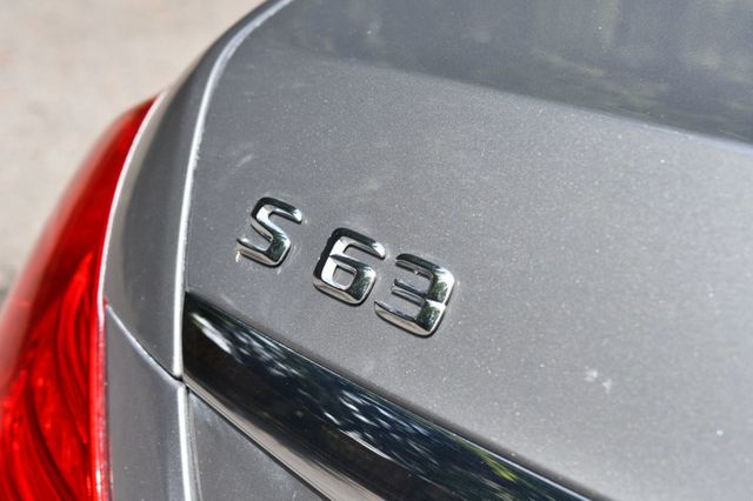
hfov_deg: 24.8
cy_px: 250
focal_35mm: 82
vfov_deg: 16.6
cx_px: 376
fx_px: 1714
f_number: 8
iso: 200
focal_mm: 55
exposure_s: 1/250
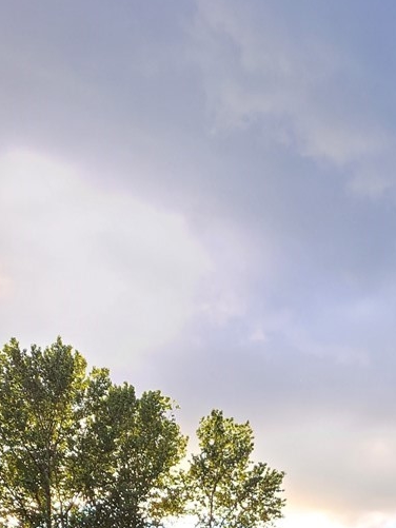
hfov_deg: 17.1
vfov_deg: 19.9
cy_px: 820
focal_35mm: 83
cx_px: 460
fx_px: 1265
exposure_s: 1/119
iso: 40
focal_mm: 5.4
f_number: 1.8
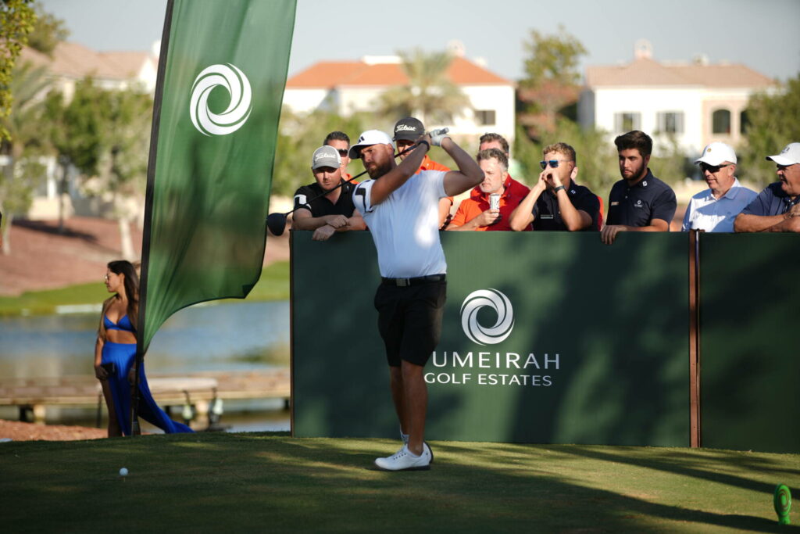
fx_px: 3667
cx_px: 400
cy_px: 267
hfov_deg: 12.5
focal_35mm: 165
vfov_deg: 8.3
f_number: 2.8
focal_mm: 165
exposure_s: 1/800
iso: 80
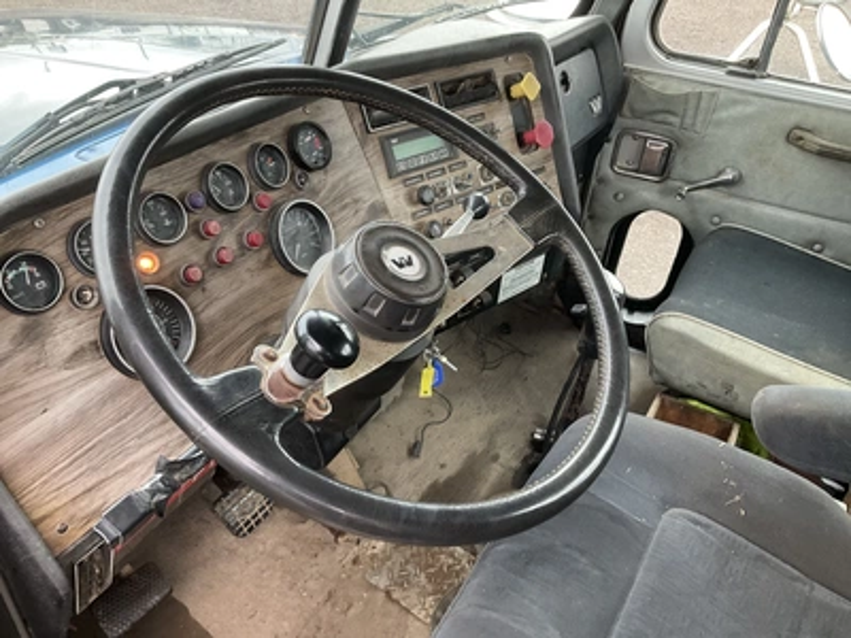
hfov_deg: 61.7
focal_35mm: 29
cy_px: 319
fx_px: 713
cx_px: 426
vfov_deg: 48.2
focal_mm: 3
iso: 64
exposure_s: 1/69
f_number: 1.8
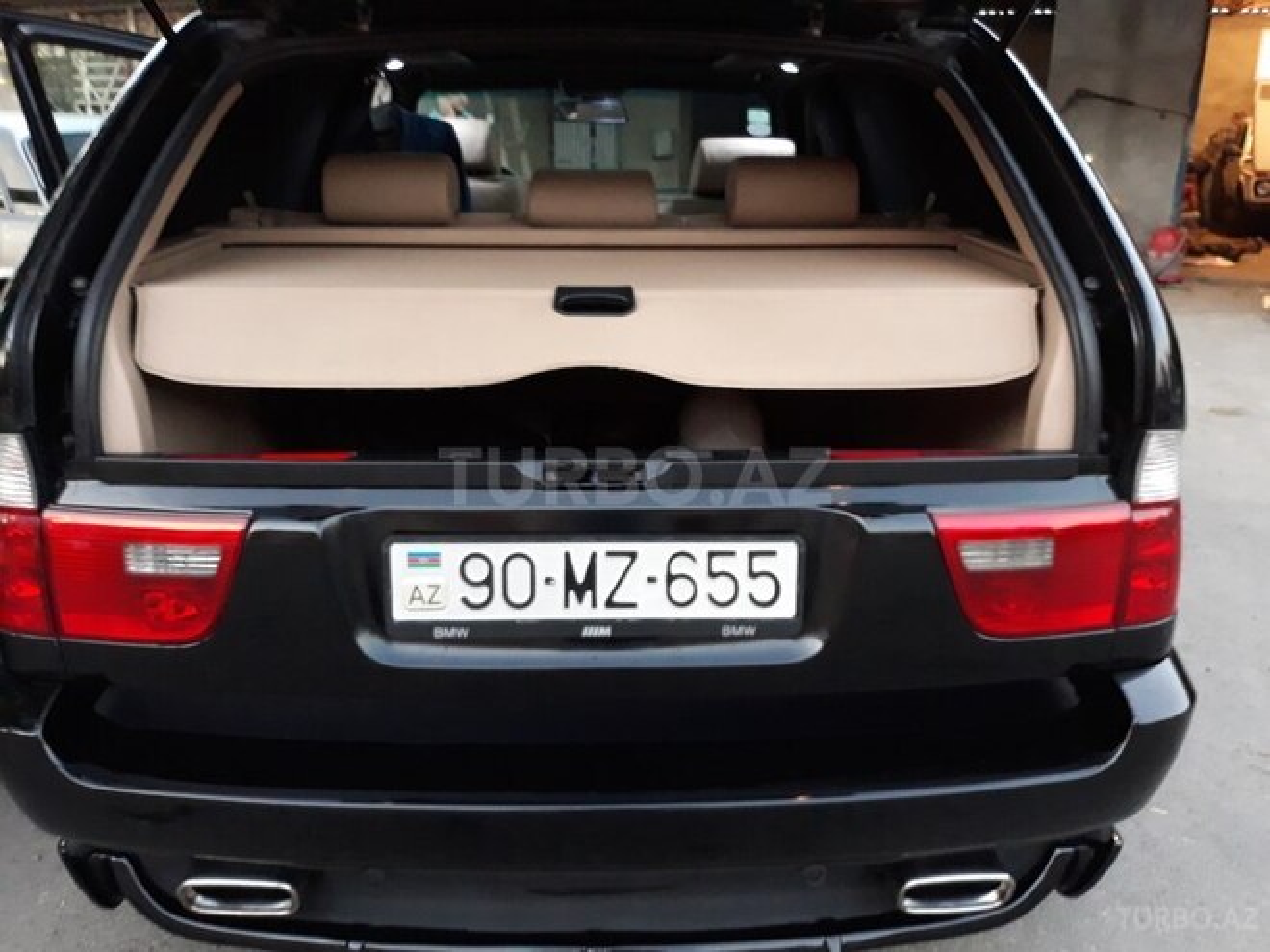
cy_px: 476
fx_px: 991
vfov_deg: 51.4
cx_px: 635
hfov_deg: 65.3
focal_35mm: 27
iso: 320
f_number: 1.7
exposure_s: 1/25
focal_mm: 3.71
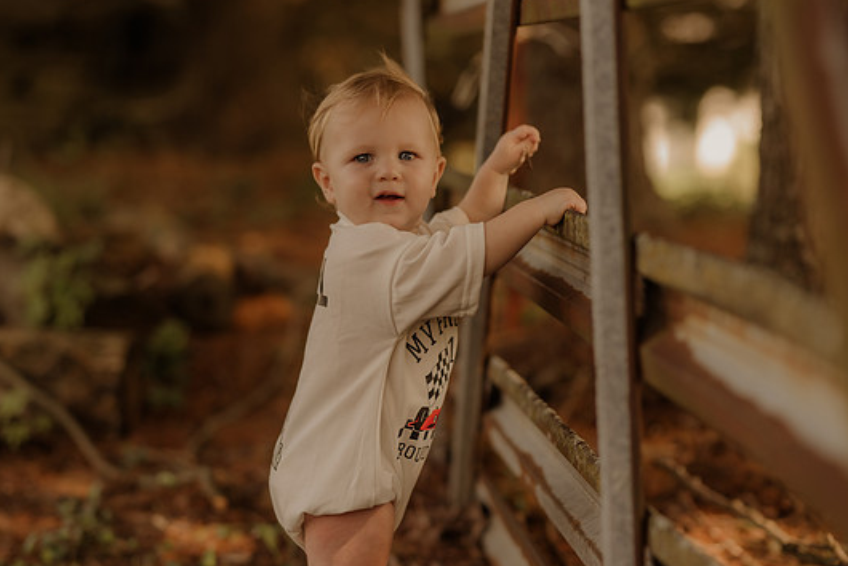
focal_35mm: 93
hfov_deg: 21.9
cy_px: 290
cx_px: 421
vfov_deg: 14.7
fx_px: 2192
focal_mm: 85
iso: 250
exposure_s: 1/1000
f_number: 2
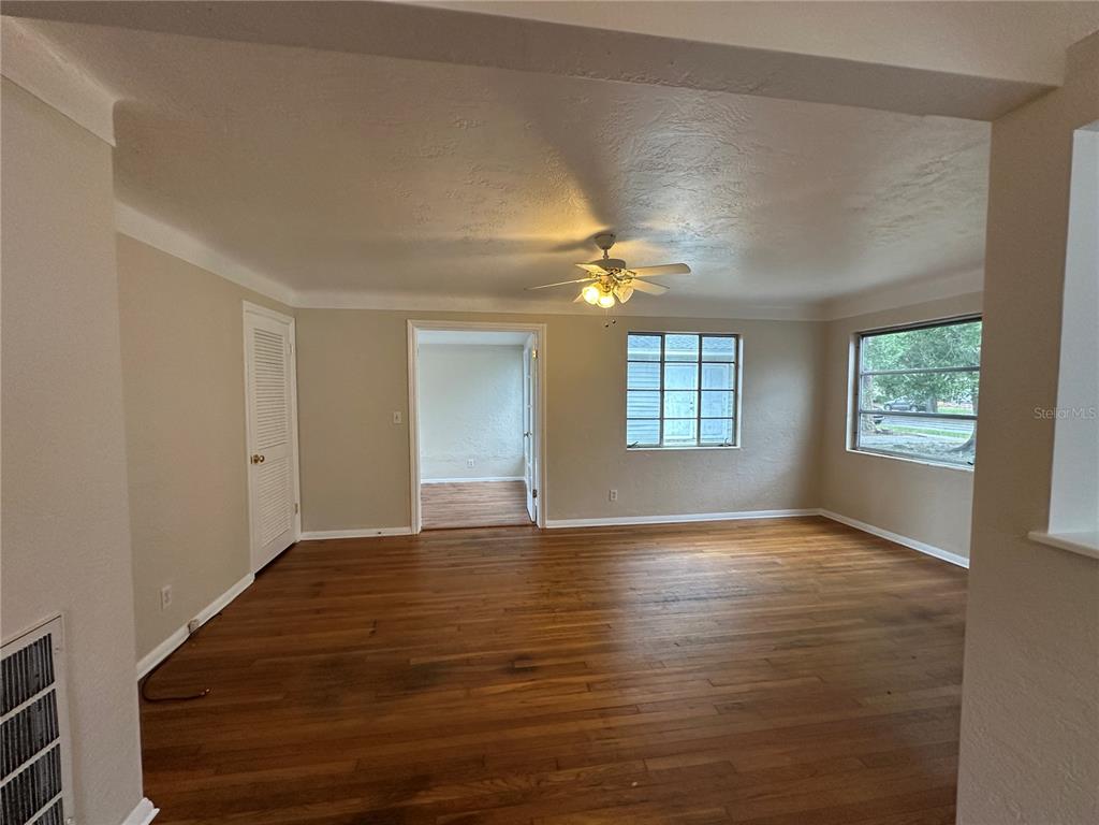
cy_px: 412
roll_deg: +0.1
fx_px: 444
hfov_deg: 102.1
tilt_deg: -1.9
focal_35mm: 14
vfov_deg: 85.7
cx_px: 550
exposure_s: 1/120
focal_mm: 2.22
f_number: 2.2
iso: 200
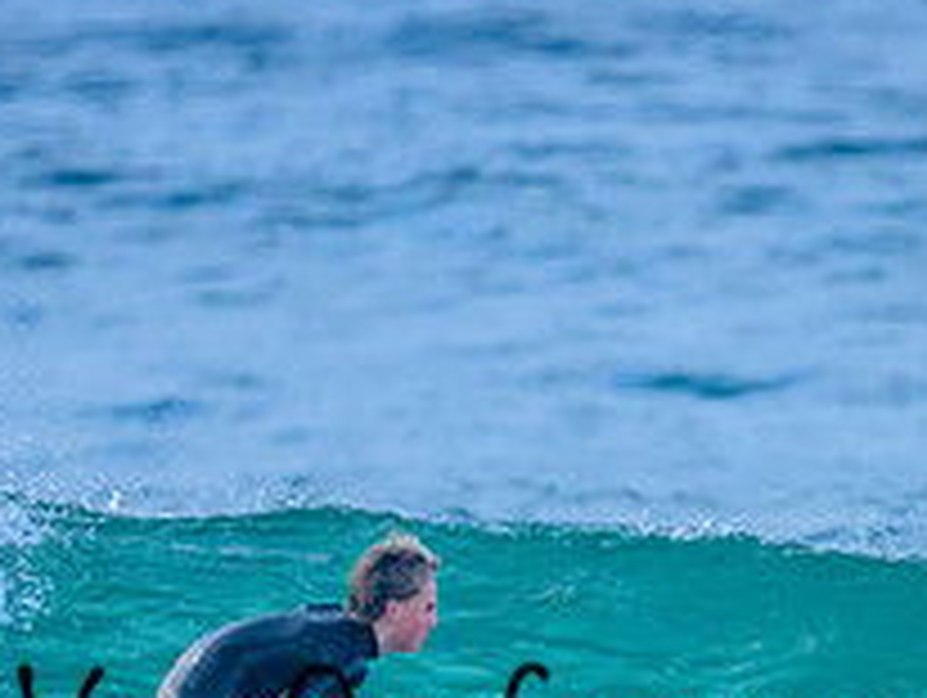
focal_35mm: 2166
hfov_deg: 0.9
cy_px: 696
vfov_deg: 0.7
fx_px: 58072
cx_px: 482
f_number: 6.3
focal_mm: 800
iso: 3200
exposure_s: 1/2000
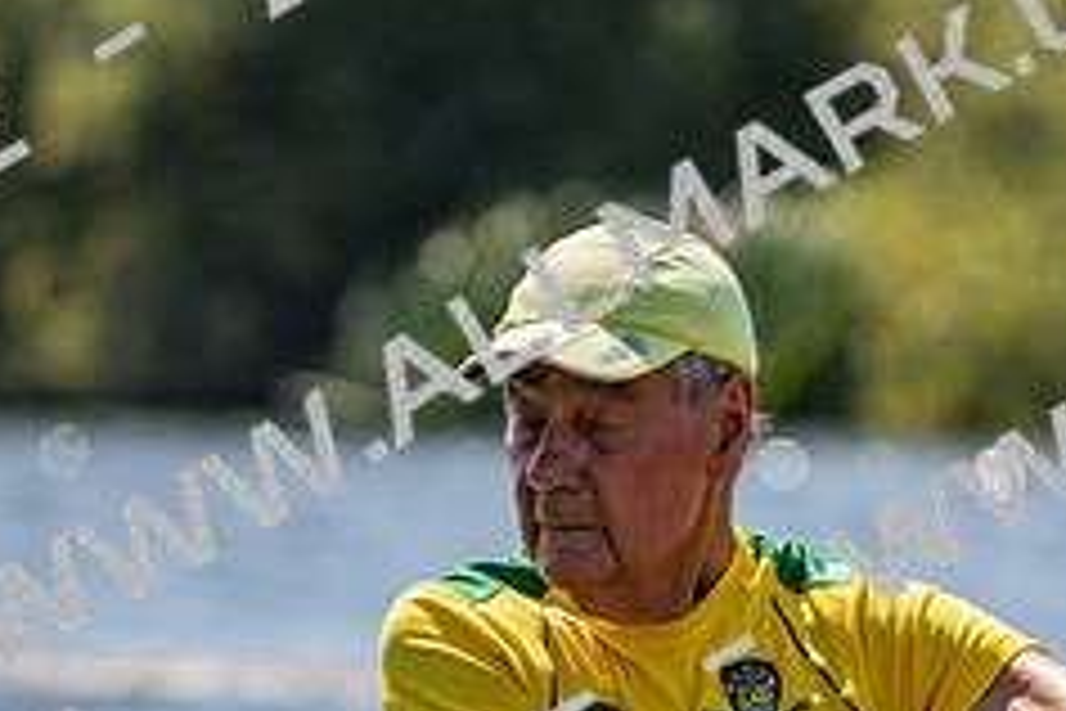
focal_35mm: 667
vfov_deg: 2.1
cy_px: 677
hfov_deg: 3.1
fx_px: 19749
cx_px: 499
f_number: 5.6
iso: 250
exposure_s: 1/2000
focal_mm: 273
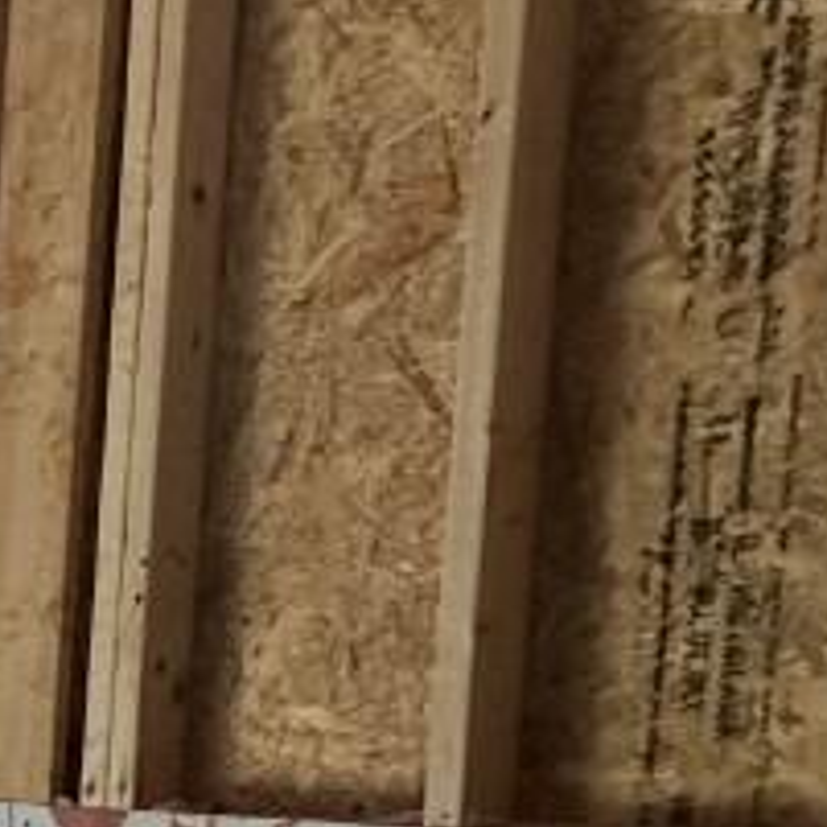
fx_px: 1703
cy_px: 835
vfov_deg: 25.9
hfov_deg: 17.0
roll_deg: -0.7
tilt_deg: -4.1
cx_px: -959
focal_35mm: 63
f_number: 2.2
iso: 125
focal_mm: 2.22
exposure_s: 1/99
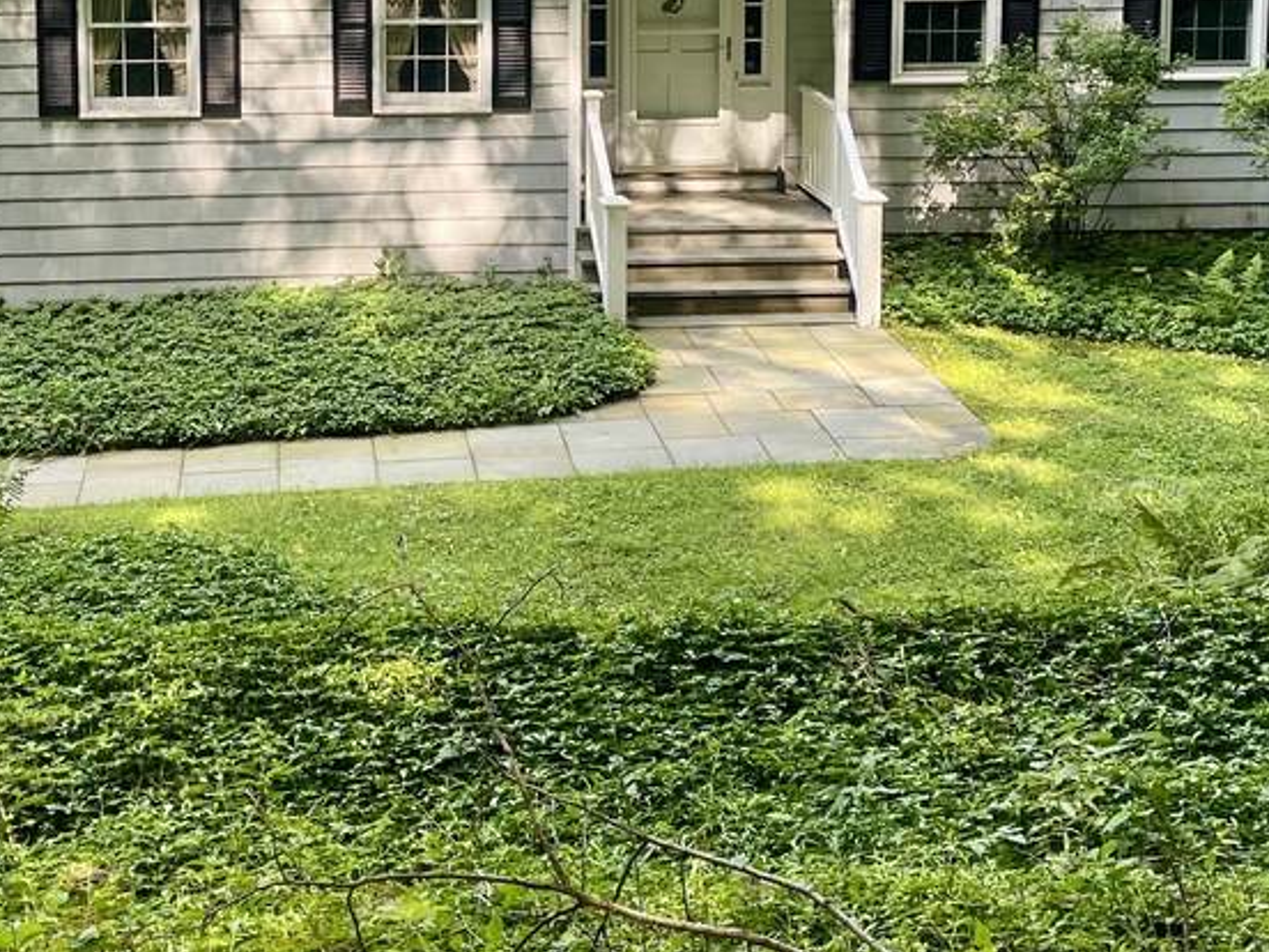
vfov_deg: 24.2
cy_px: 18
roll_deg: +0.3
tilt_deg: -7.4
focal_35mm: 58
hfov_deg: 33.0
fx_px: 2126
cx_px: 425
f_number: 1.6
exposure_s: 1/158
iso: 32
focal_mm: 5.1
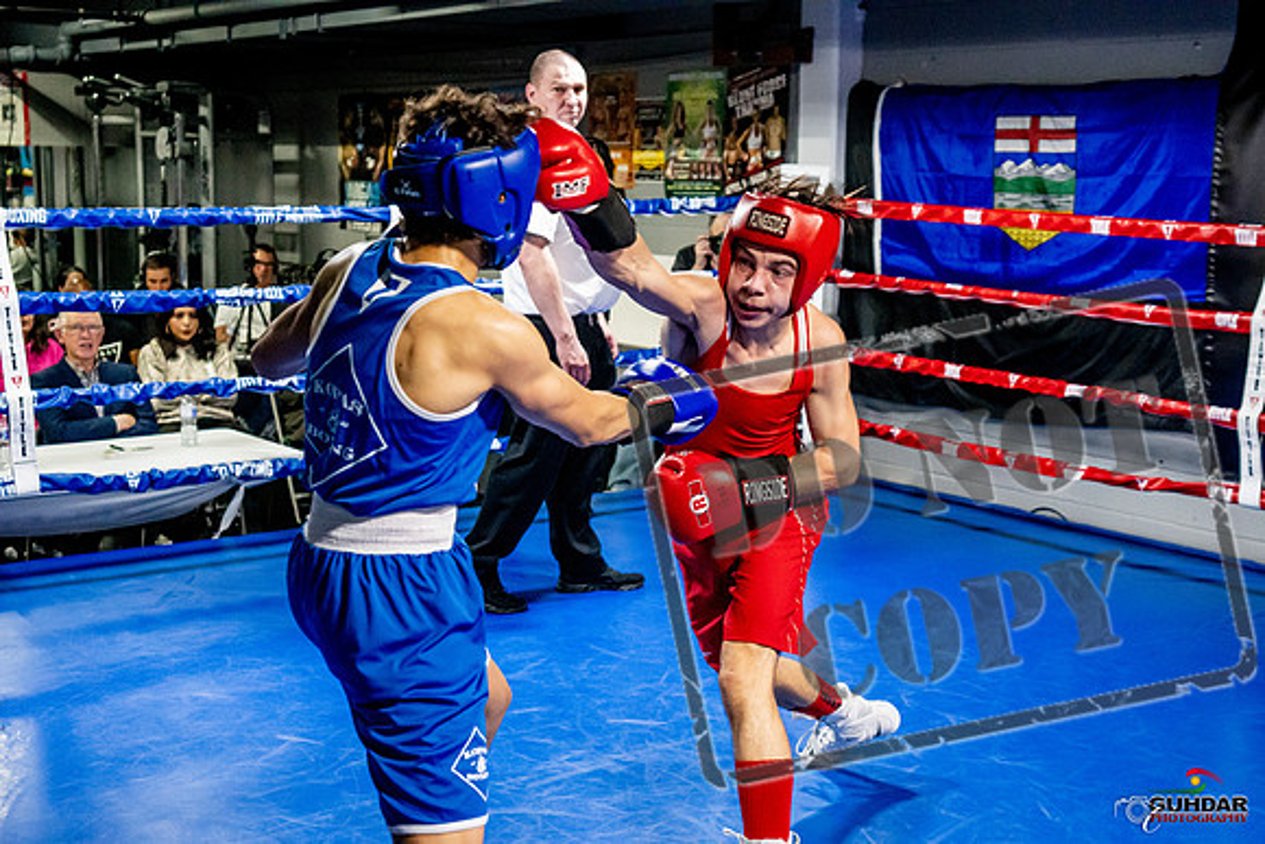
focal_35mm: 52
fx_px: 1828
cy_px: 422
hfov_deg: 38.2
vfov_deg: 26.0
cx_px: 632
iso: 5000
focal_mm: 35
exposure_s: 1/800
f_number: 2.8
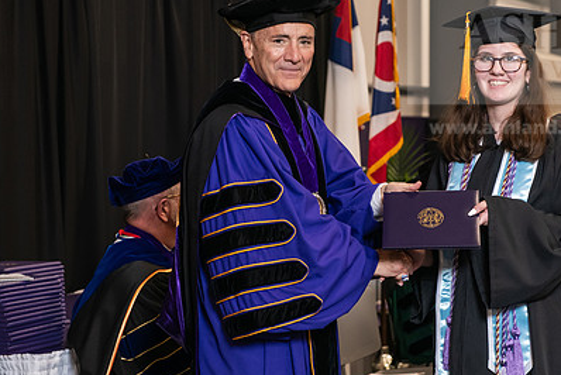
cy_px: 157
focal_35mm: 102
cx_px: 365
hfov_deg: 19.9
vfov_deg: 13.4
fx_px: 1591
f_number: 5
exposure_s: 1/125
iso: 1600
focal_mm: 70
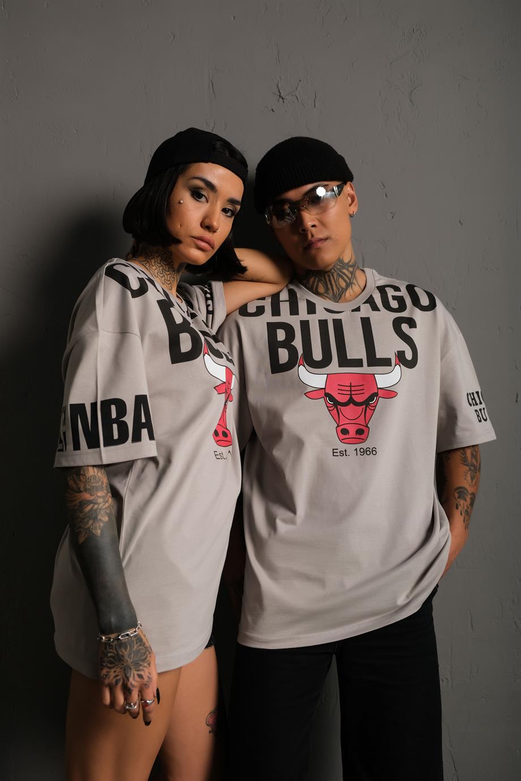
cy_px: 390
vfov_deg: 57.2
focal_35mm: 33
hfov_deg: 40.0
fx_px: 716
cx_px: 260
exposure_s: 1/160
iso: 160
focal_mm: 22.3
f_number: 5
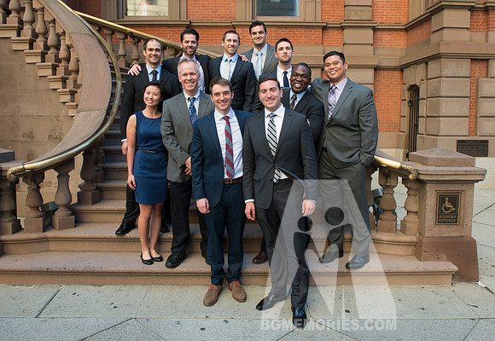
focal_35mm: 29
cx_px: 256
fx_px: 410
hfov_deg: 62.2
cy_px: 144
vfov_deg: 45.1
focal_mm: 24
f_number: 8
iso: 800
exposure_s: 1/100
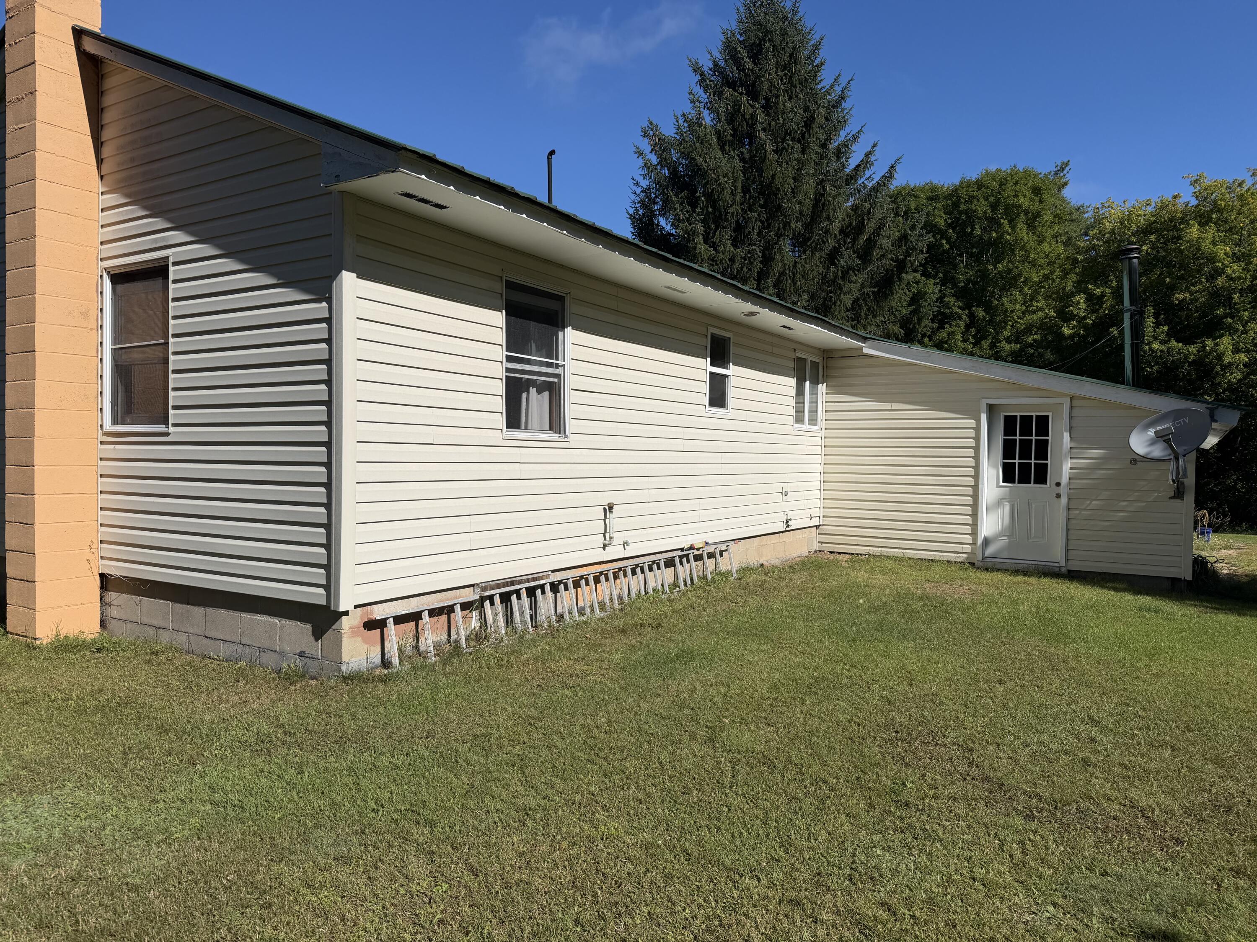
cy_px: 471
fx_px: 872
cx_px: 628
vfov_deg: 56.8
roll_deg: -1.2
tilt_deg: -1.4
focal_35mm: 24
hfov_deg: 71.6
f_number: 1.78
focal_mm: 6.76
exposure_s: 1/9091
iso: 80
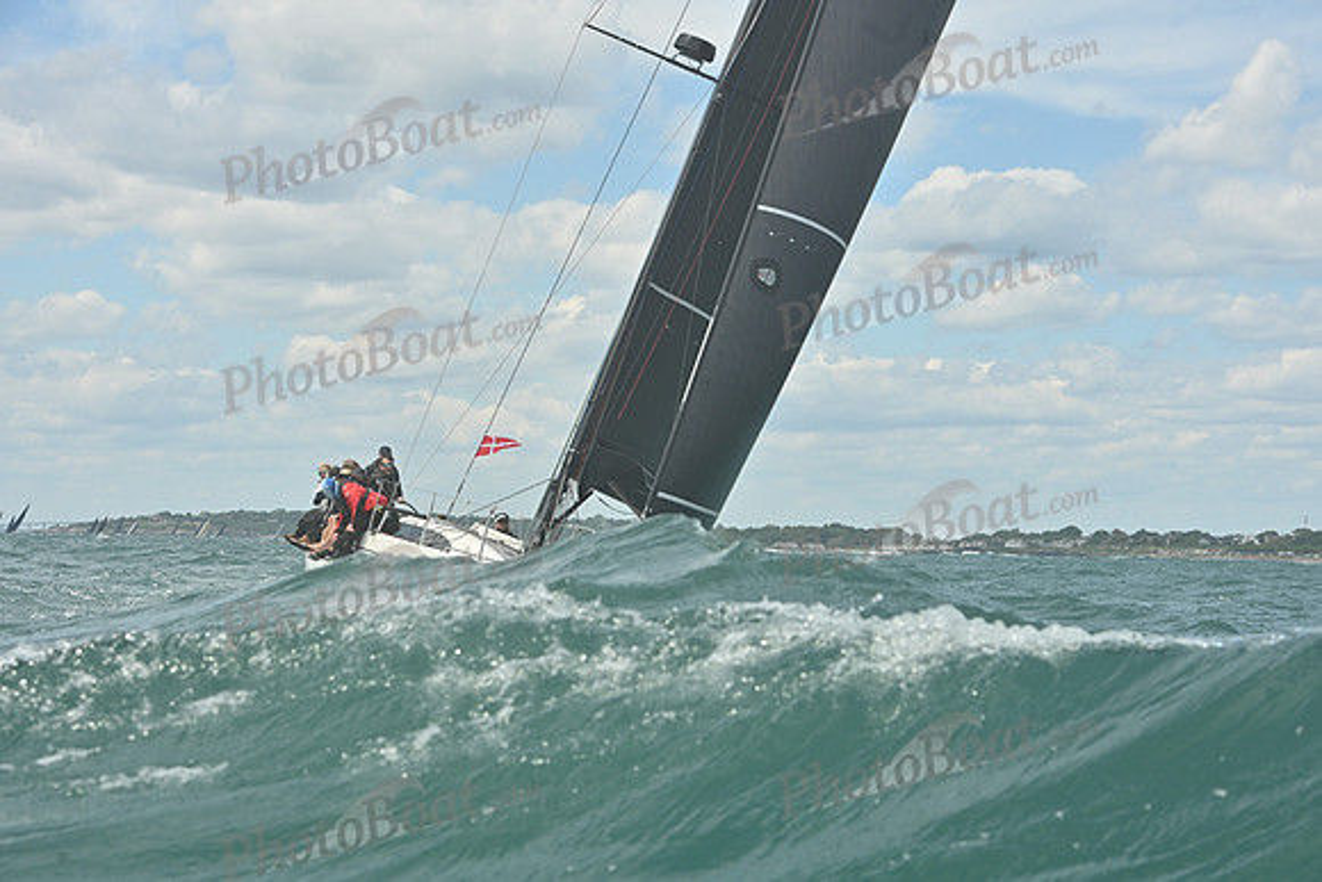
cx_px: 661
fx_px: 3159
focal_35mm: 86
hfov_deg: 23.6
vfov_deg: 15.9
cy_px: 441
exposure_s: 1/1250
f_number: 9
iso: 320
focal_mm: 86
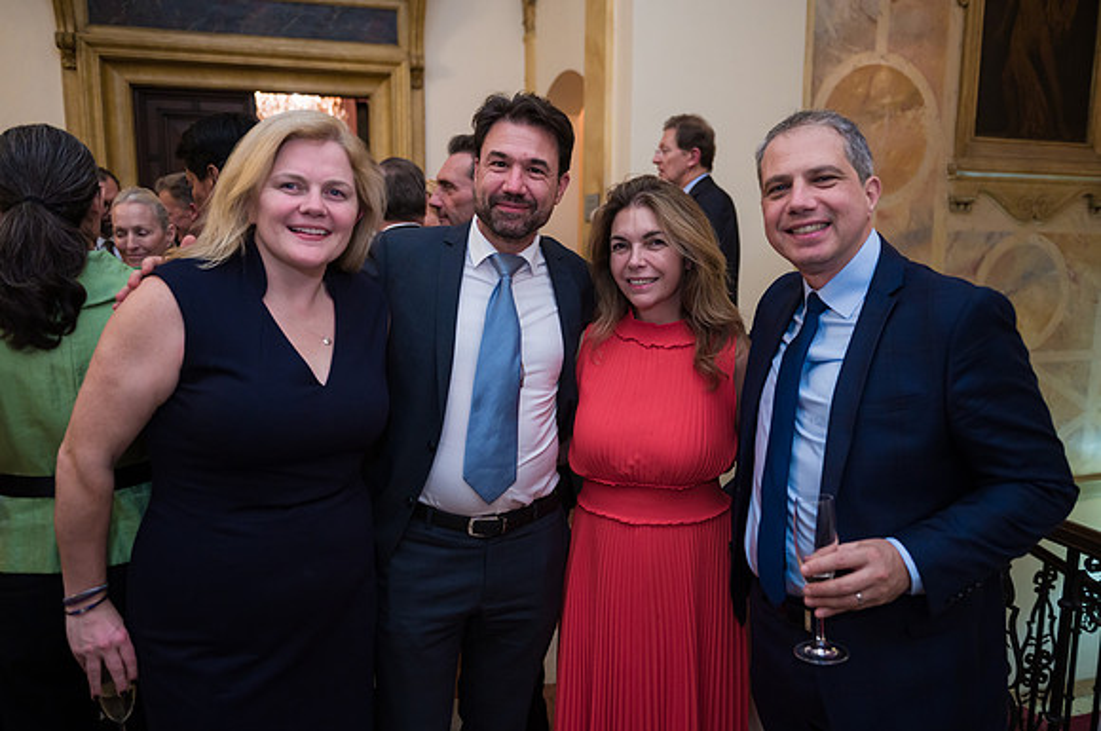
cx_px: 551
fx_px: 798
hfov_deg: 69.2
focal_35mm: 26
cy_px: 366
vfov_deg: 49.2
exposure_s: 1/125
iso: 1600
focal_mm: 26
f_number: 3.2
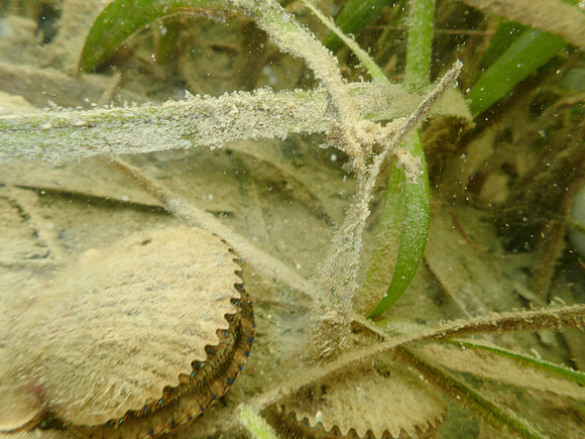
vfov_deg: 54.9
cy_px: 220
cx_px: 292
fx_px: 422
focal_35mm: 25
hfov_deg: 69.4
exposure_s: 1/160
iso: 100
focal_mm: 4.5
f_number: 2.8
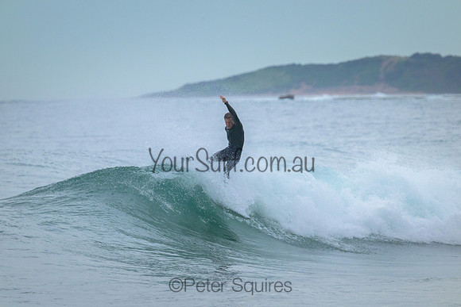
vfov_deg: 2.2
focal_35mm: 620
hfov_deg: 3.3
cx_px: 230
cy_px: 154
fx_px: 7941
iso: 3200
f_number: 11
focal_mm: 620
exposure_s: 1/1250
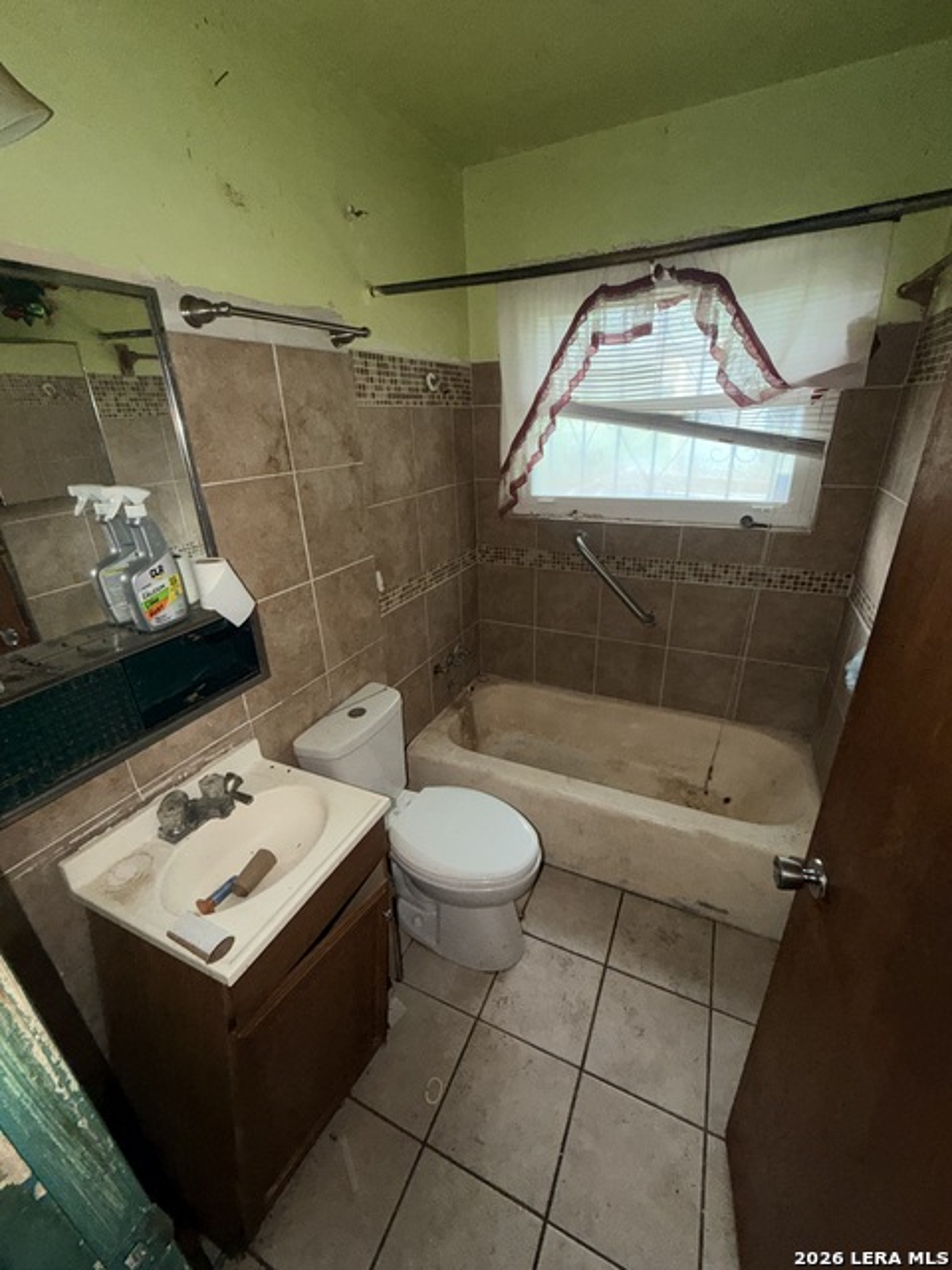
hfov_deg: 85.7
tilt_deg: -23.4
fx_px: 513
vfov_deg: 102.1
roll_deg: +1.9
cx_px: 476
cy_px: 635
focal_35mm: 14
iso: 100
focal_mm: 2.22
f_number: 2.2
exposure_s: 1/60
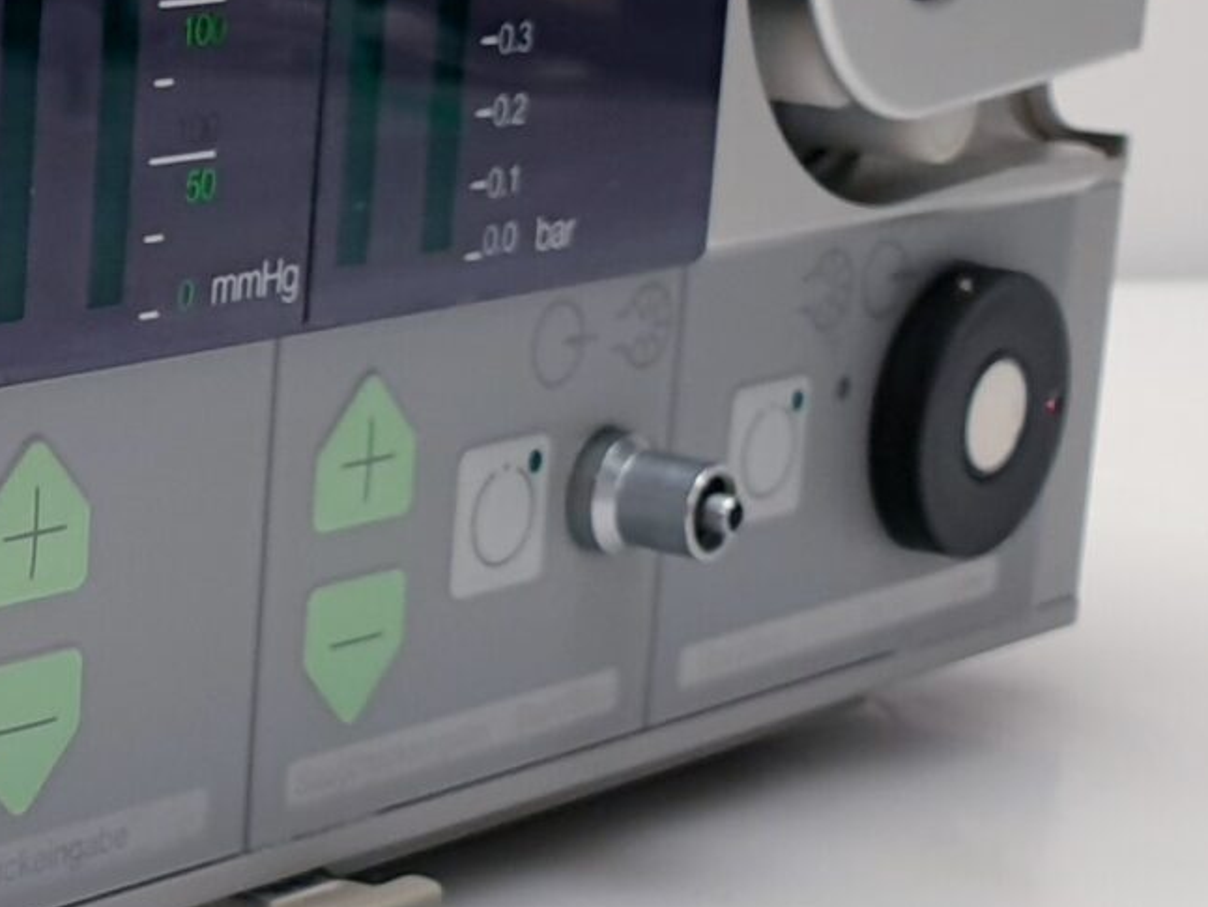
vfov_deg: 14.4
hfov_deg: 16.8
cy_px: 482
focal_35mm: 103
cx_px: -741
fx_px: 3596
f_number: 2.4
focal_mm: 4.3
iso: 80
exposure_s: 1/50
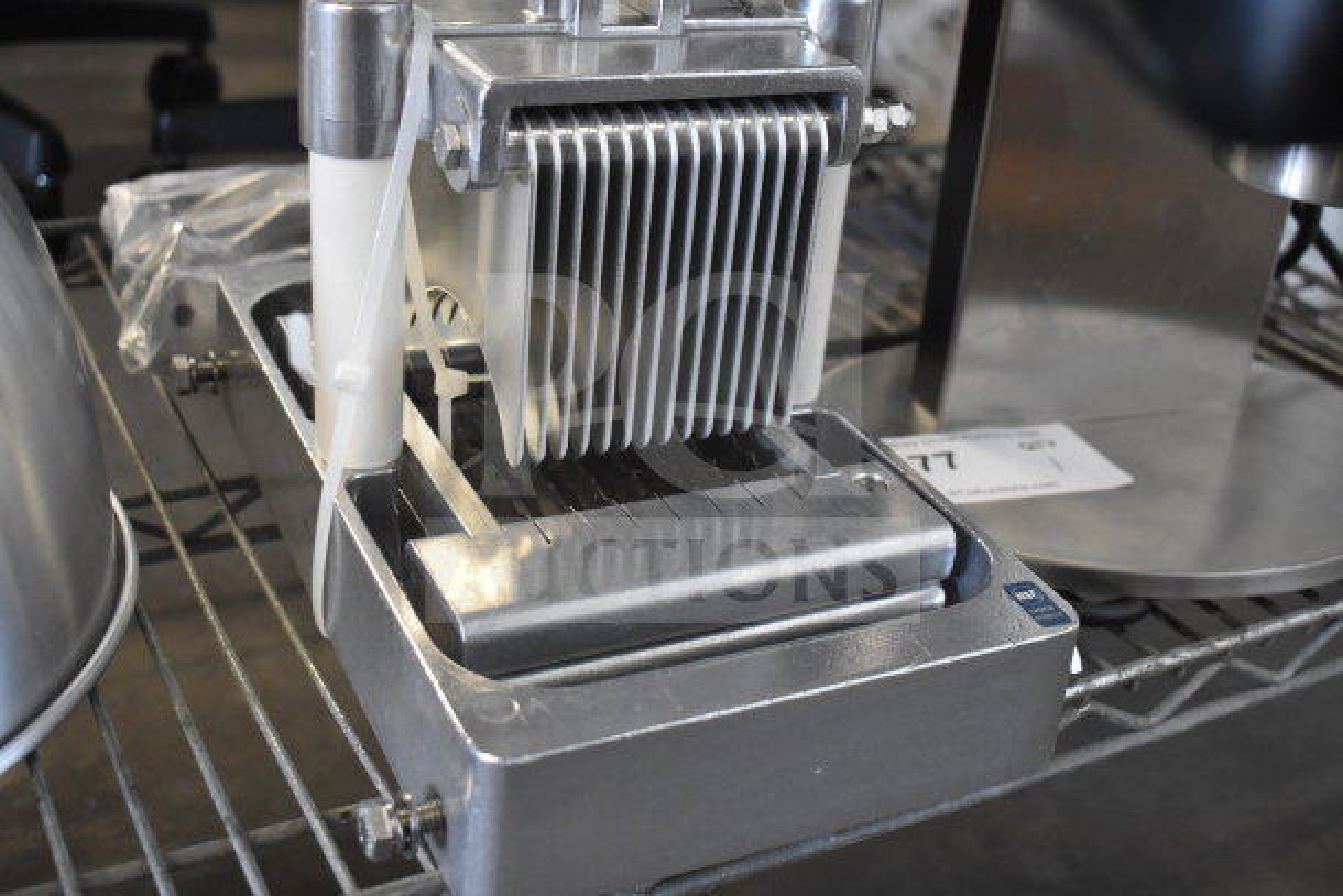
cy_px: 448
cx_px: 672
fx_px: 1567
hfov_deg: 46.4
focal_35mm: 42
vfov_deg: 31.9
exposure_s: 1/50
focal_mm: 28
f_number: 4.2
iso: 1800
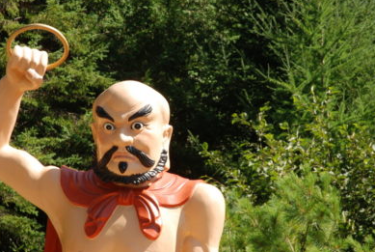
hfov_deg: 15.2
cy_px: 141
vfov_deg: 10.2
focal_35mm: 135
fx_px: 1409
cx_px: 179
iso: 100
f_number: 18
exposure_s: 1/25
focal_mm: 70
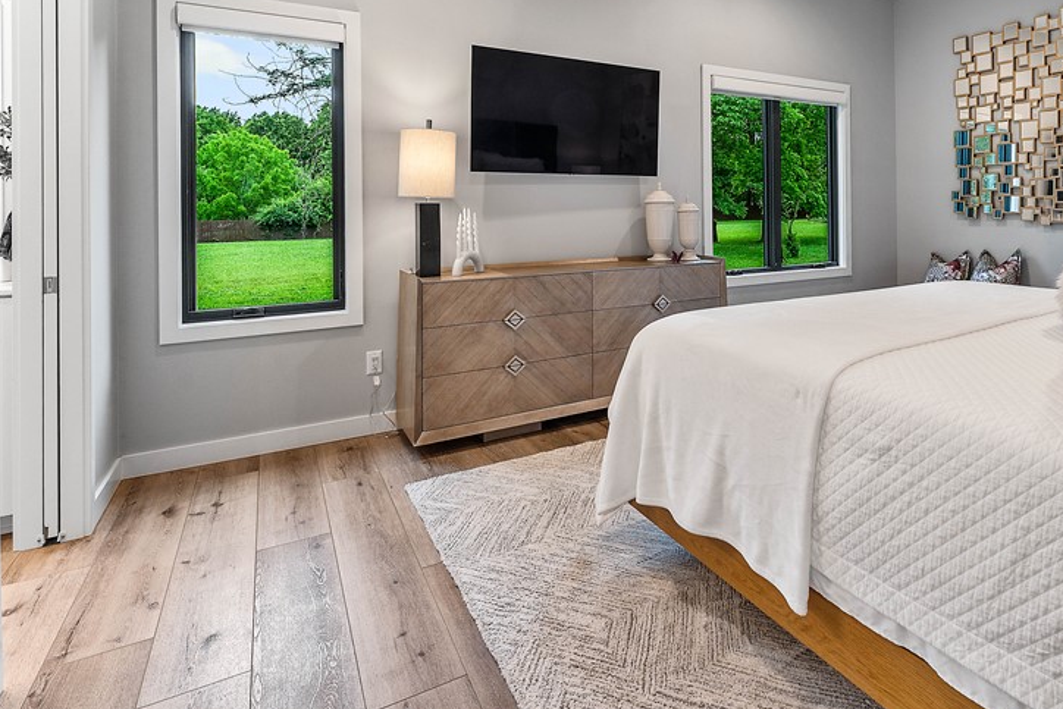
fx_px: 620
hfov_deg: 78.8
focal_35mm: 21
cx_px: 700
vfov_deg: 57.4
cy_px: 206
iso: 800
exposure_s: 1/2
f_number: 8
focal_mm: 14
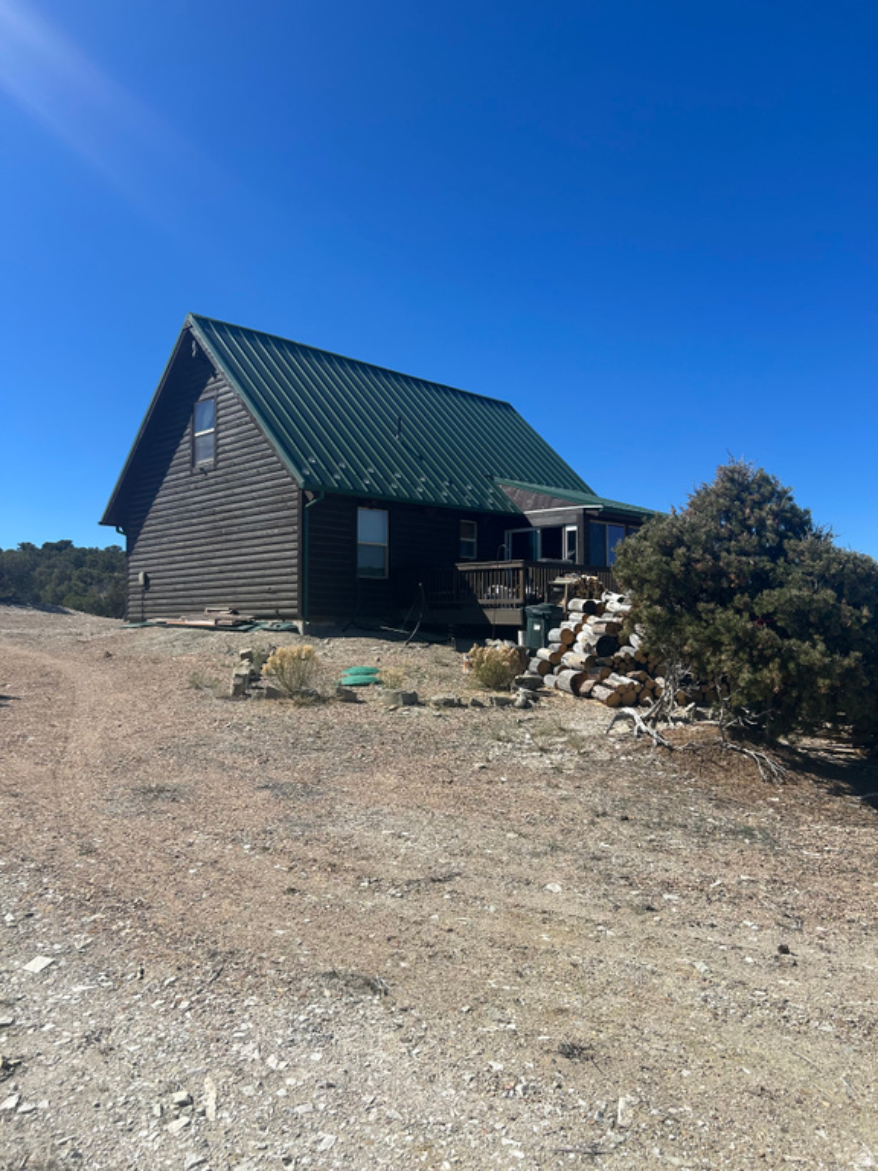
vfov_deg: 67.3
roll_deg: +1.3
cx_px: 439
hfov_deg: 53.1
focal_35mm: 26
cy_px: 586
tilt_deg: -4.2
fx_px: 879
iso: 50
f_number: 1.5
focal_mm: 5.7
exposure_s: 1/5587
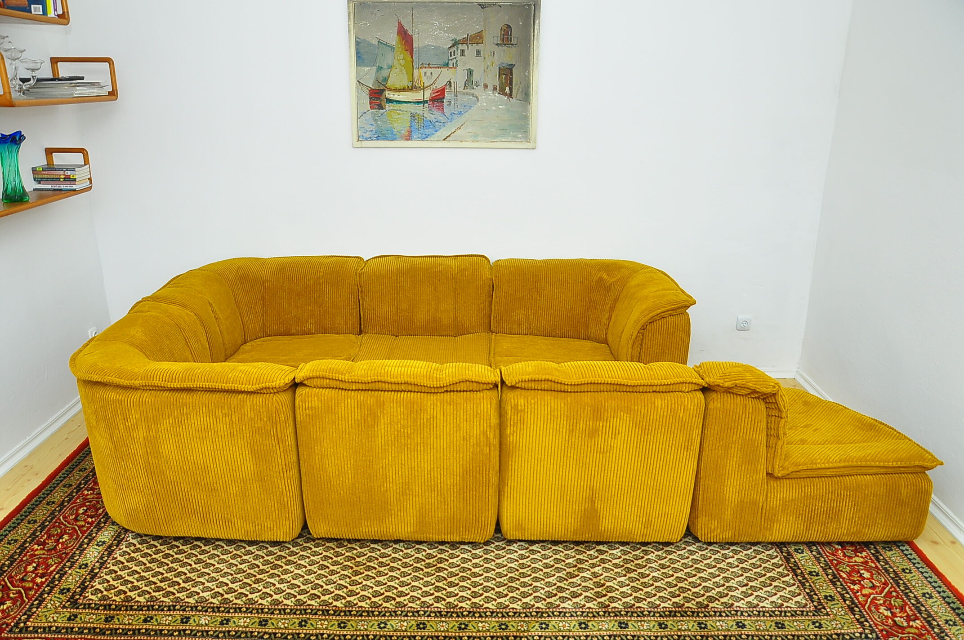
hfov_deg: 67.4
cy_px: 320
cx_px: 482
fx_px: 722
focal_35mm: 27
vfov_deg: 47.8
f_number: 5
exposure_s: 1/200
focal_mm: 18
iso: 400
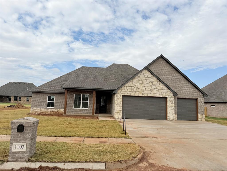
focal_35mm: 24
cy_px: 86
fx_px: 157
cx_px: 114
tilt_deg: +5.9
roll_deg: -2.3
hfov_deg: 71.6
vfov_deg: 56.8
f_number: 1.78
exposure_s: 1/6711
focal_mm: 6.76
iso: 80
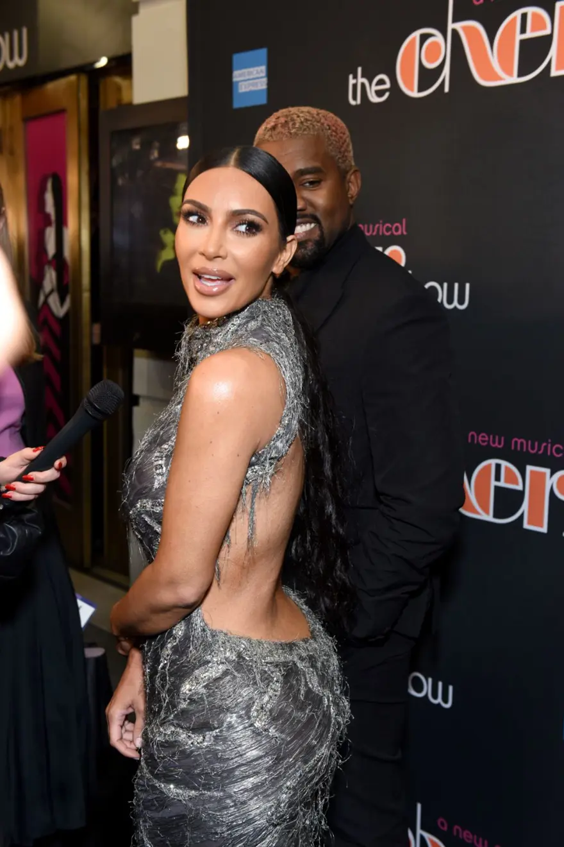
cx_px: 282
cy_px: 424
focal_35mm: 44
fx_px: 1034
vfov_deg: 44.5
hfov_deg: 30.5
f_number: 5
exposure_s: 1/160
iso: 800
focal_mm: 44
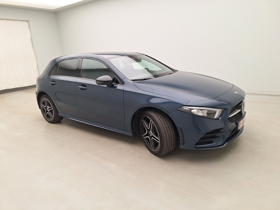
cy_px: 105
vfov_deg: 58.9
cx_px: 140
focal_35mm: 23
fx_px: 186
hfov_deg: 73.9
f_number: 1.8
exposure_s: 1/100
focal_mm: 5.54
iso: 50
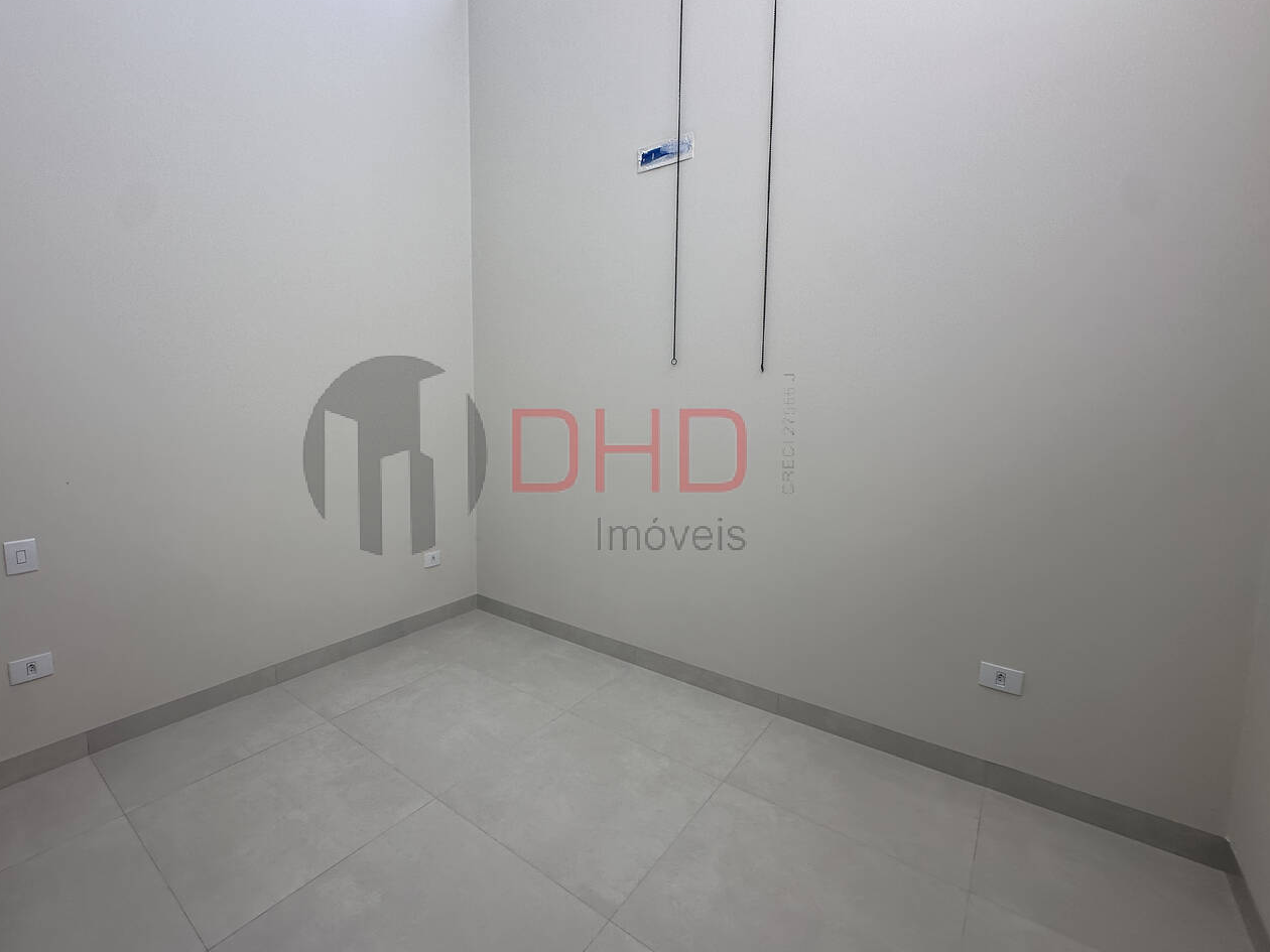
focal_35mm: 16
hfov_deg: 93.9
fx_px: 587
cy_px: 456
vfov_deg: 78.1
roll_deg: +0.7
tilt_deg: -5.5
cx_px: 549
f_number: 2.2
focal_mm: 2.22
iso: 40
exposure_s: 1/179
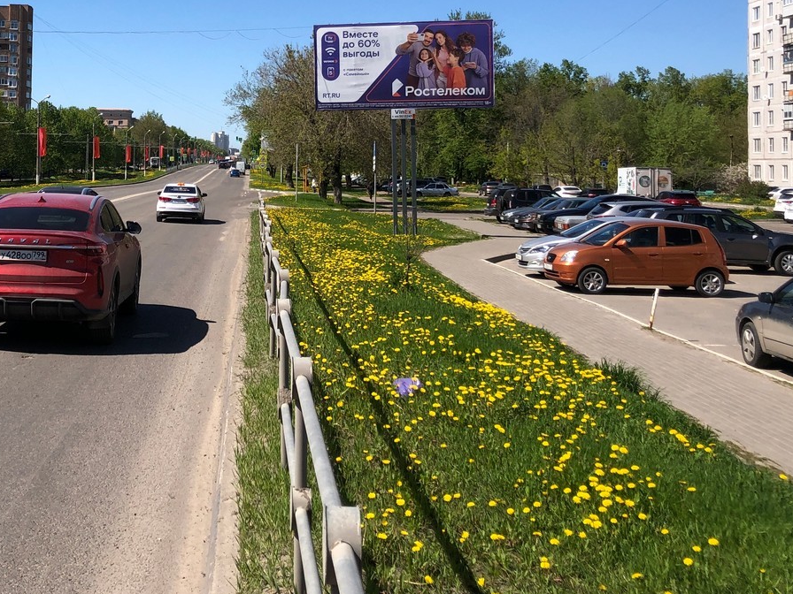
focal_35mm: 50
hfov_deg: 36.9
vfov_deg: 28.5
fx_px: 1145
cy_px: 118
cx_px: 164
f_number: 1.8
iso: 20
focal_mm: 3.99
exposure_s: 1/1919
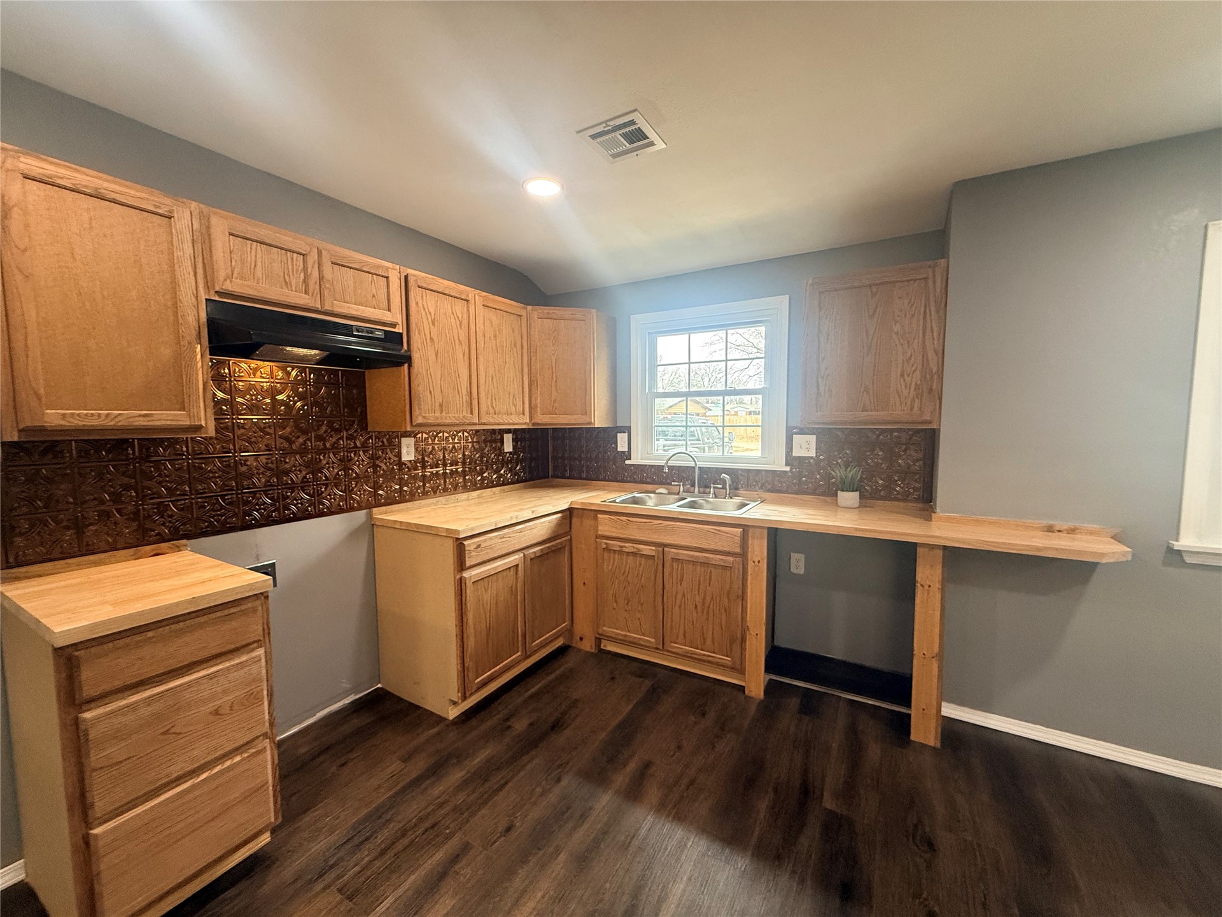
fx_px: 494
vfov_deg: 85.7
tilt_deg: -4.7
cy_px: 458
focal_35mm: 14
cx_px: 611
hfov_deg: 102.1
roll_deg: +0.6
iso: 320
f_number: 2.2
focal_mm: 2.22
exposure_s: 1/120
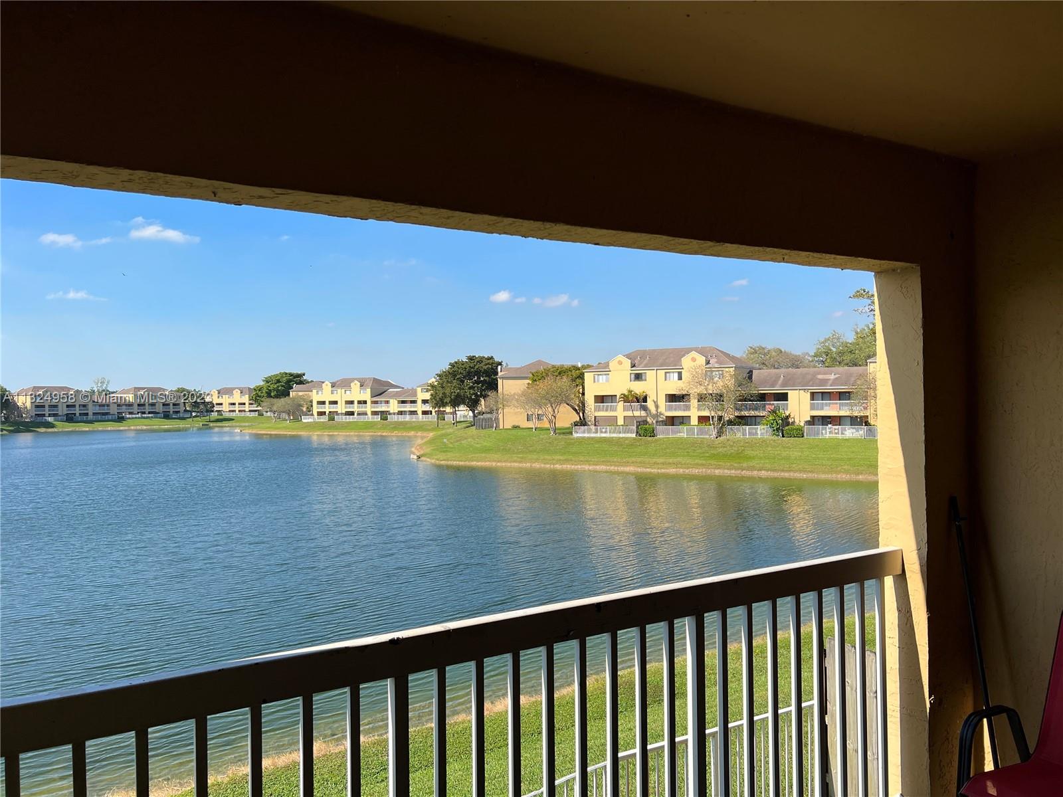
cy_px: 398
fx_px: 798
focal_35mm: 26
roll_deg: +1.0
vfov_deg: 53.1
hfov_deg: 67.3
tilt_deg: -0.5
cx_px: 532
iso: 50
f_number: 1.5
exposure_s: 1/3968
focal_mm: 5.7
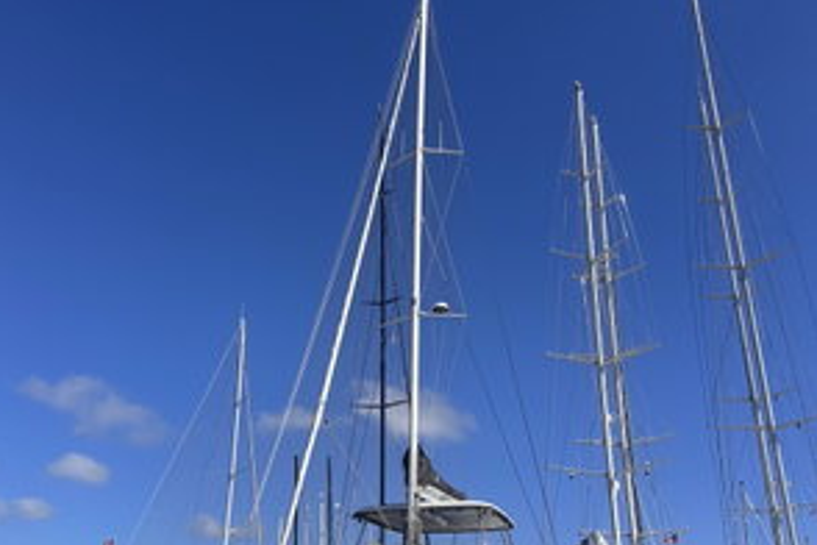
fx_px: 772
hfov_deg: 55.8
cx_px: 403
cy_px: 348
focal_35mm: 34
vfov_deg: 38.6
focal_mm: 6.86
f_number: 1.78
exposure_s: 1/6623
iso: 80
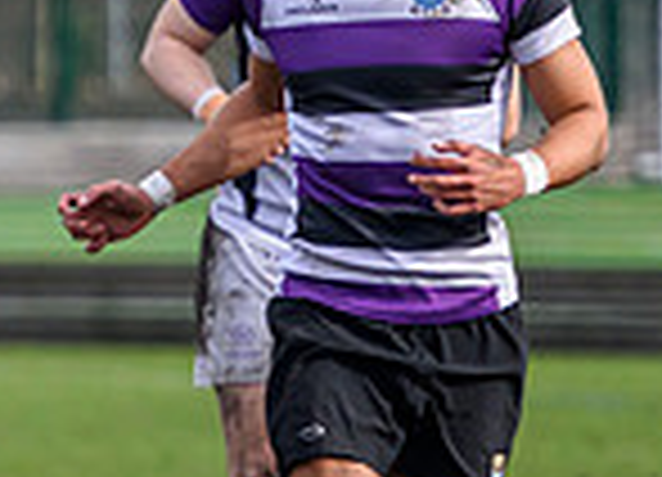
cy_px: 575
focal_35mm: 1179
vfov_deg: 1.2
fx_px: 22238
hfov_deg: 1.7
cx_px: -1068
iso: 1000
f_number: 4
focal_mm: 220
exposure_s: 1/2500
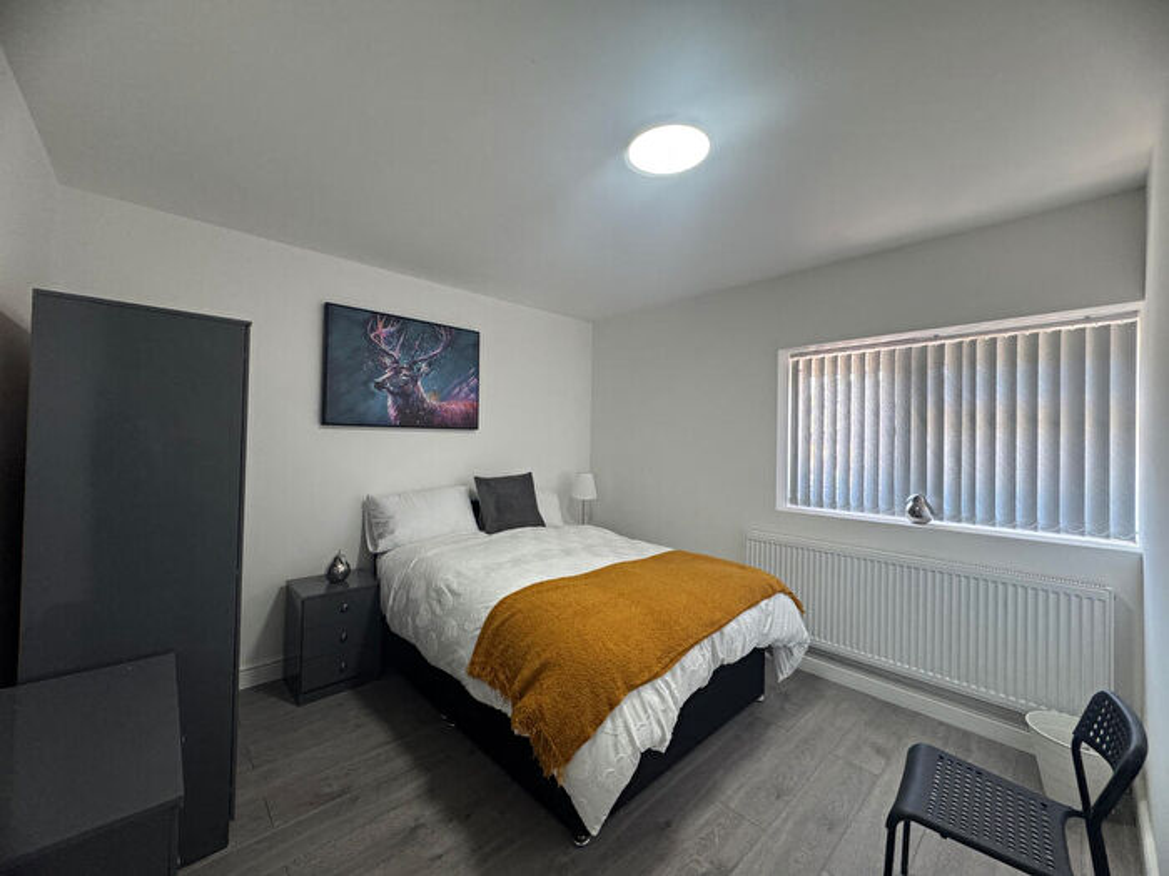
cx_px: 584
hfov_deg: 102.1
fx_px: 473
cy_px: 438
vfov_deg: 85.7
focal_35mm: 14
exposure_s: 1/100
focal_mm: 2.22
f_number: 2.2
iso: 160
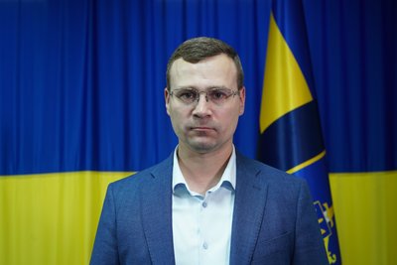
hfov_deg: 44.5
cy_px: 132
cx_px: 198
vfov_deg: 30.5
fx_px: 485
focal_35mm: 44
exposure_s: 1/160
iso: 800
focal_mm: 44
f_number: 4
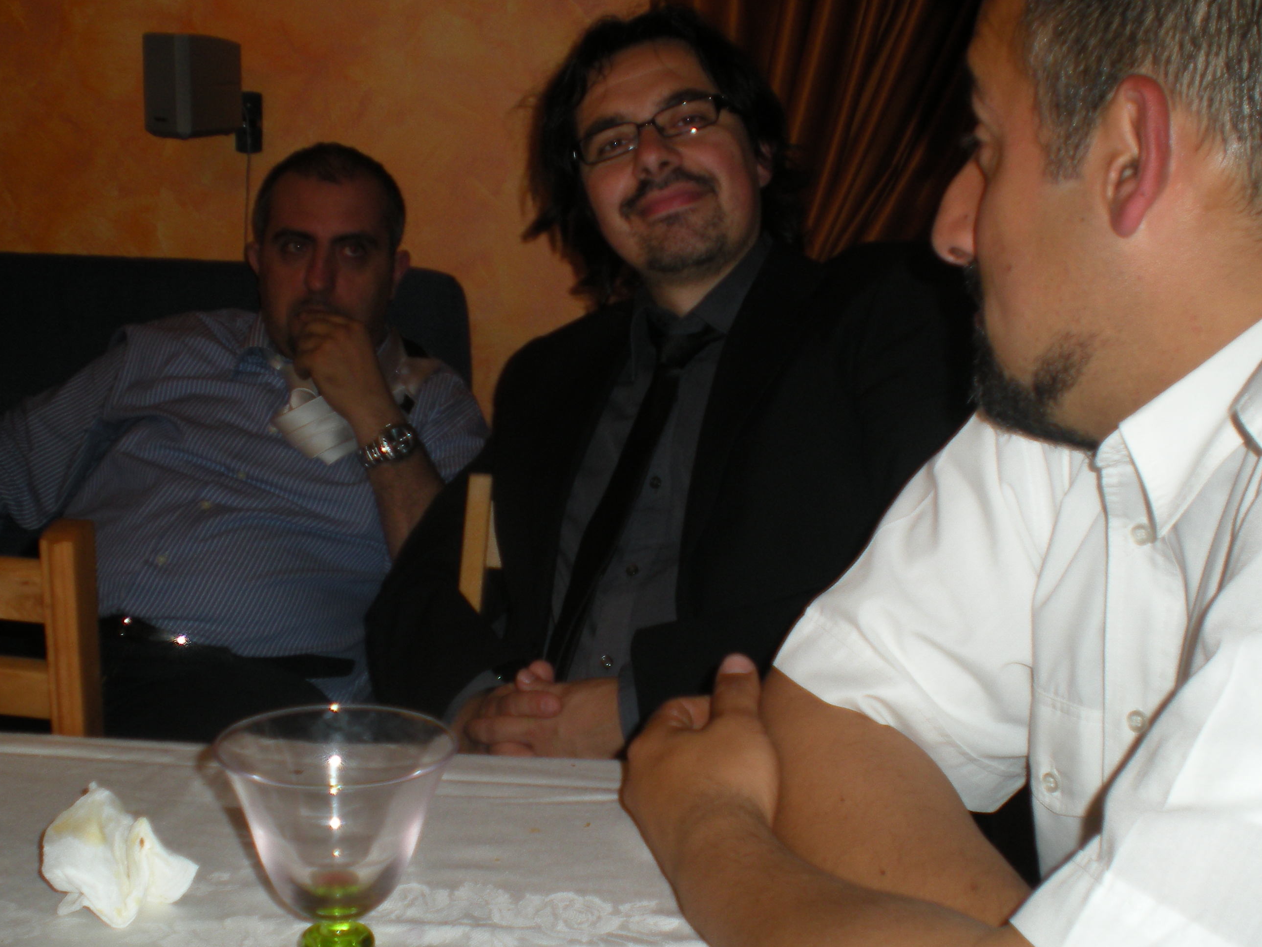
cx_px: 610
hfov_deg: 39.7
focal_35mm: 48
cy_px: 436
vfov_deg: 30.3
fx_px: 1750
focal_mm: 6.3
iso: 64
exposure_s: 1/60
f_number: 3.1
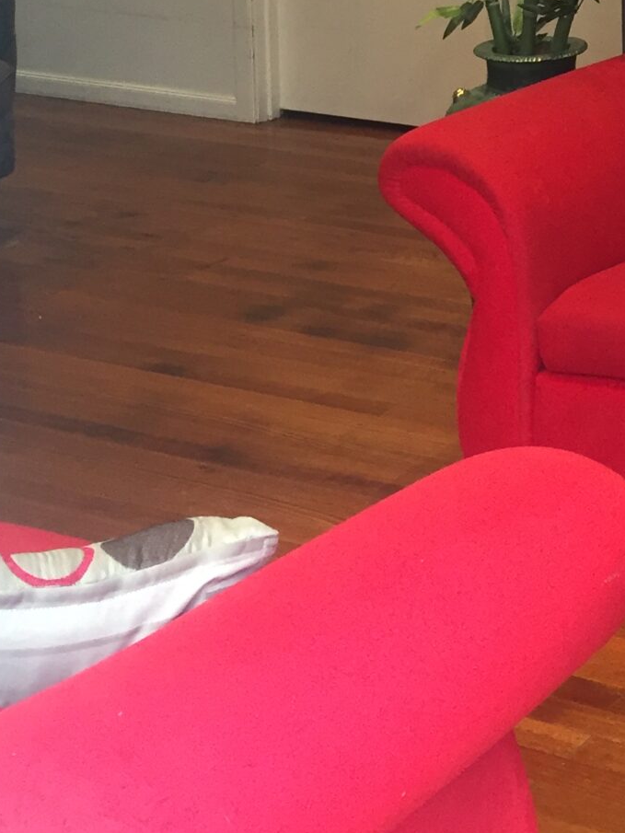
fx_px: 1974
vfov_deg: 22.5
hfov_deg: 17.1
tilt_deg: -6.3
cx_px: 768
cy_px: -84
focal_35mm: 82
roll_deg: -0.1
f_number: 2.2
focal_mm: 4.15
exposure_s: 1/33
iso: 125
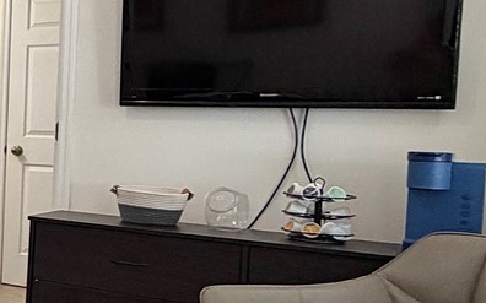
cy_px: 146
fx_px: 794
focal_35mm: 60
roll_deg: -0.9
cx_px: -333
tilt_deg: -1.9
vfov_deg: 21.6
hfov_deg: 23.1
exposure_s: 1/120
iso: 250
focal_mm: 2.22
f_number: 2.2
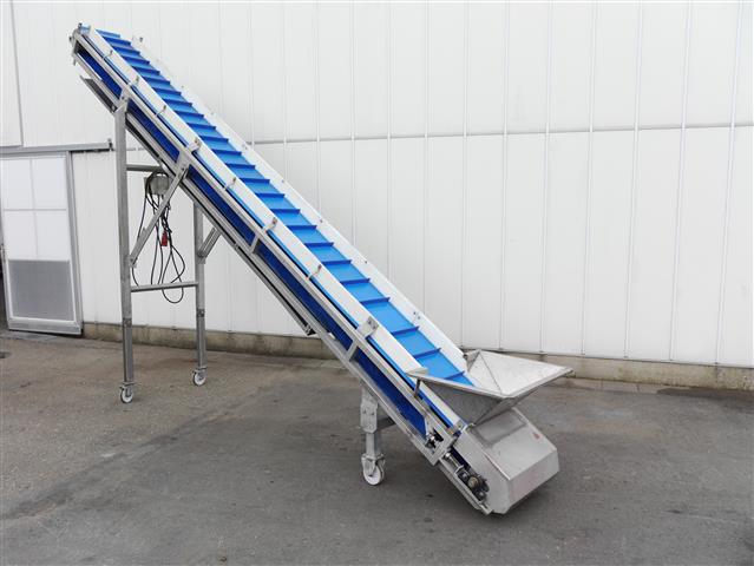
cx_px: 377
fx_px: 610
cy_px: 283
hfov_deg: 63.4
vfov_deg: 49.8
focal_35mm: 28
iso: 160
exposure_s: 1/250
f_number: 6.3
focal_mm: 14
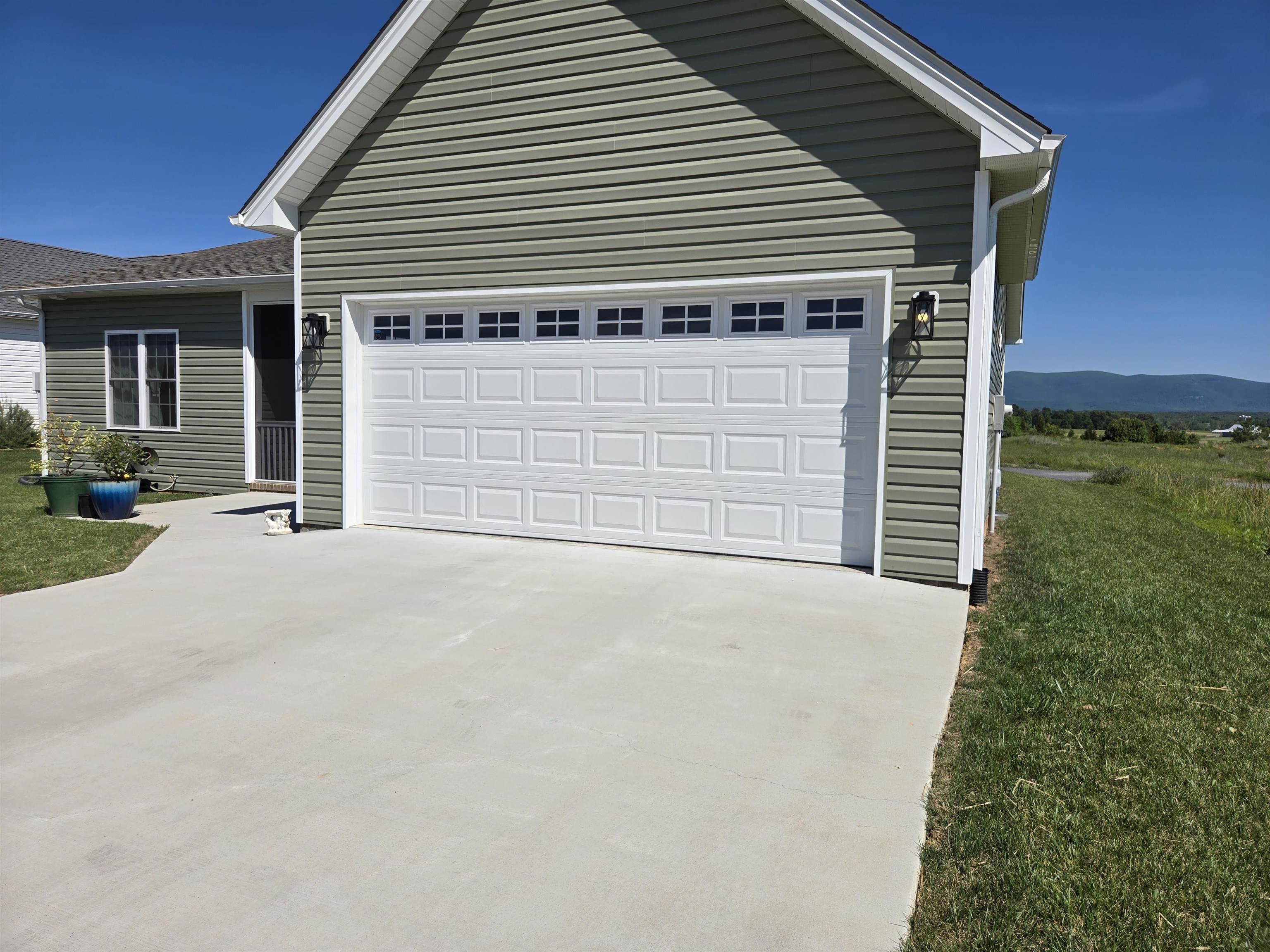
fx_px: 844
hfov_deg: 73.9
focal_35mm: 23
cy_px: 476
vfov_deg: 58.9
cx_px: 635
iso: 25
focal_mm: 5.4
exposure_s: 1/3747
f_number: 1.8
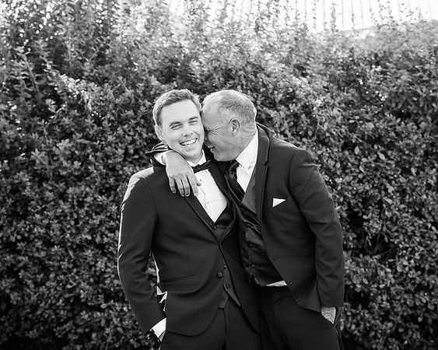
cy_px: 148
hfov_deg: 19.9
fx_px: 1248
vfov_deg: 16.0
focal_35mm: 96
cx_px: 248
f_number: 4.5
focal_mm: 74
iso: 800
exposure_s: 1/320
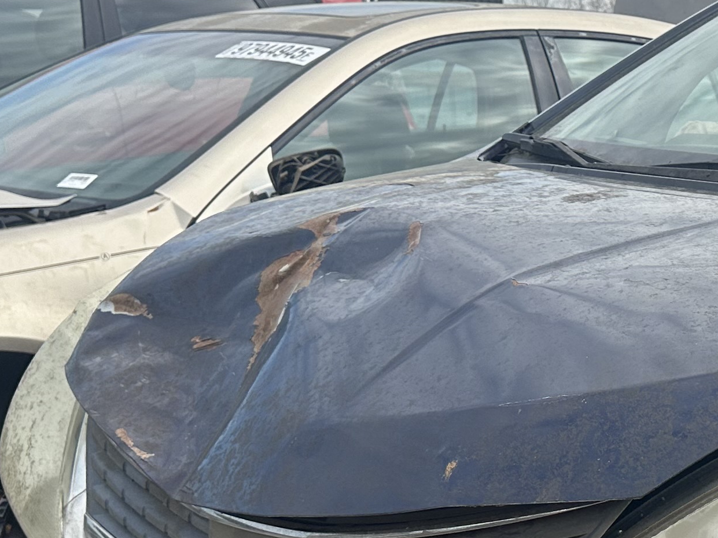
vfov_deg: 18.8
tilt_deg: -9.4
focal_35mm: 78
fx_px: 1617
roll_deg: -0.7
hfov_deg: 22.5
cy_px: 377
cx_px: 920
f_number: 1.78
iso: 80
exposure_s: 1/2882
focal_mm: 6.86
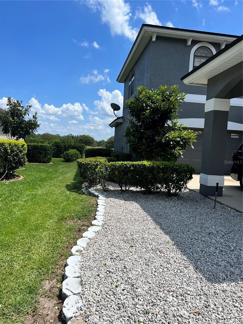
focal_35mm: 26
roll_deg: -2.5
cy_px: 162
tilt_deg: -2.6
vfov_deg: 67.3
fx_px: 243
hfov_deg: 53.1
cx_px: 122
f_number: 1.5
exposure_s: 1/5587
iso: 50
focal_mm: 5.7
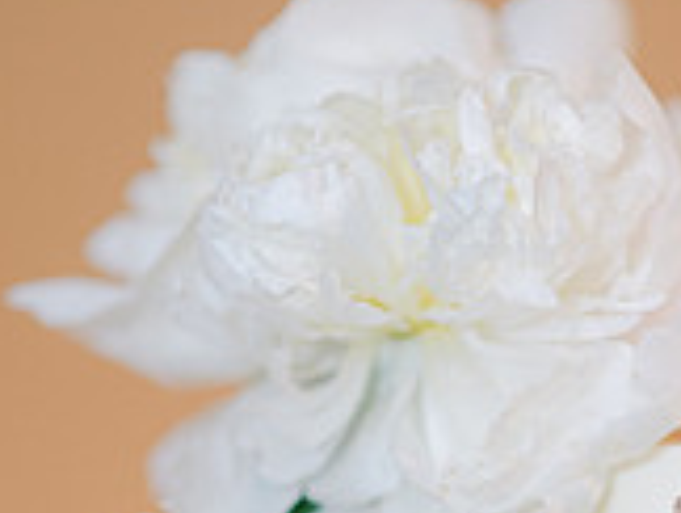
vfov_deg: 6.5
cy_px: 786
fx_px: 4472
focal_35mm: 227
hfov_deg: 8.7
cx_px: 576
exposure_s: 1/200
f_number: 1.8
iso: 800
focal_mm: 85
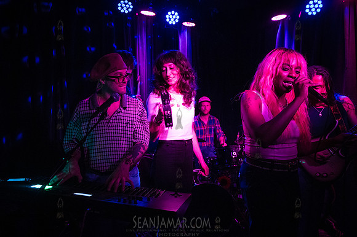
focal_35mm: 24
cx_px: 178
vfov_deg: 53.1
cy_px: 118
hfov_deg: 73.8
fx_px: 238
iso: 12800
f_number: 3.5
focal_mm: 24
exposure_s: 1/320
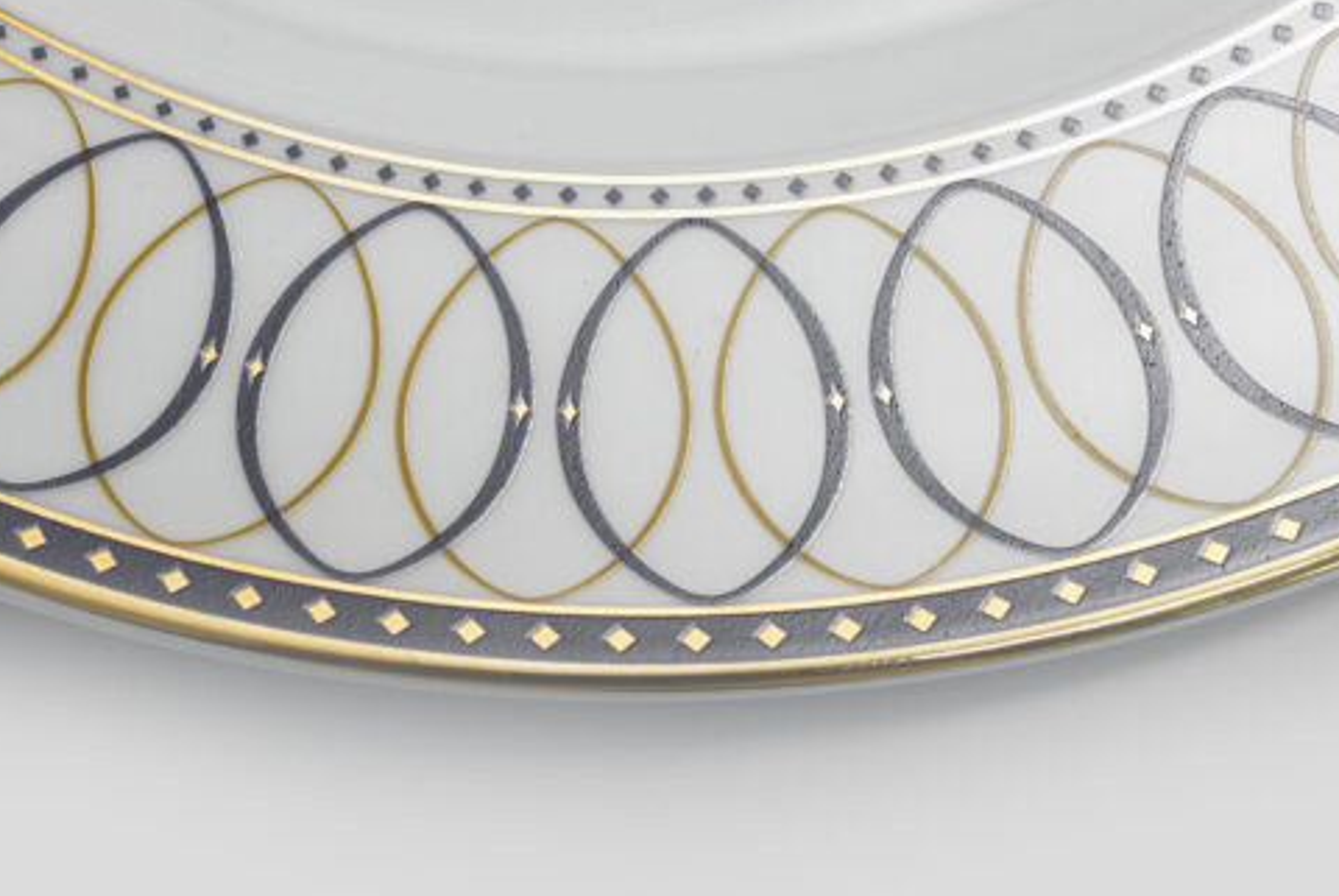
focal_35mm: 102
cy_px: 346
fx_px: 3797
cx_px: 619
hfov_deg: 20.0
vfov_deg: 13.4
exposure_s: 1/100
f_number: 13
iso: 3200
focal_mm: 70
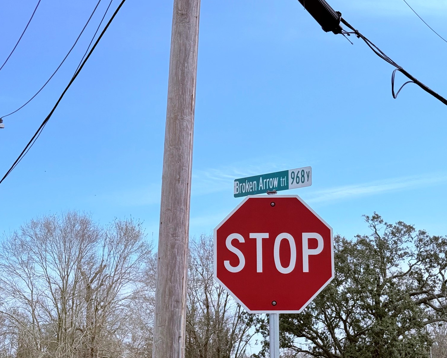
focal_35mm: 64
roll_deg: +1.2
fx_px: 847
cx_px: 218
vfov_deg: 23.8
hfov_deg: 29.6
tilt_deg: +12.3
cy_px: 208
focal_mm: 6.76
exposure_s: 1/6024
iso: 64
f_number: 1.78
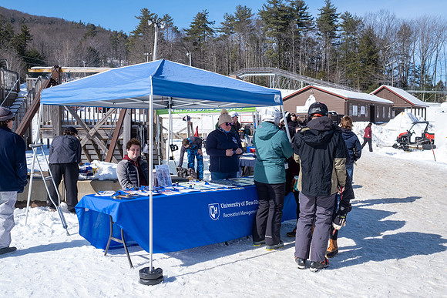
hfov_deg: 54.4
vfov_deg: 37.9
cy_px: 149
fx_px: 435
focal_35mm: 35
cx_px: 224
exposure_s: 1/1000
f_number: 5.6
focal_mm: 23
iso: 320
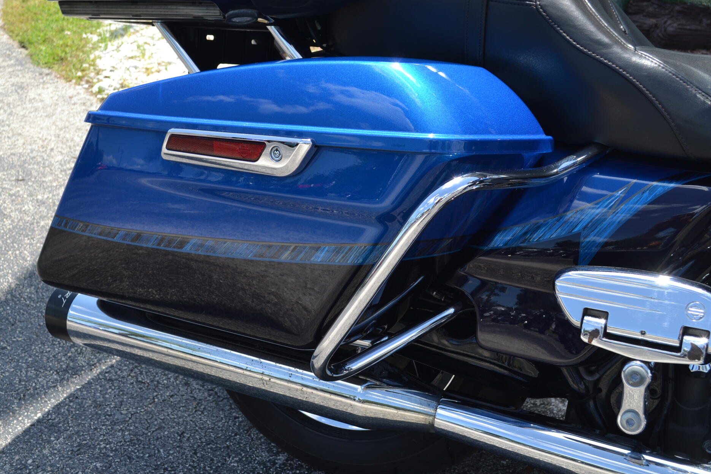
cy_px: 241
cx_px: 356
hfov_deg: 43.6
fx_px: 889
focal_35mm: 45
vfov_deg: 29.9
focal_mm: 28
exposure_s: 1/160
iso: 100
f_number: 6.3
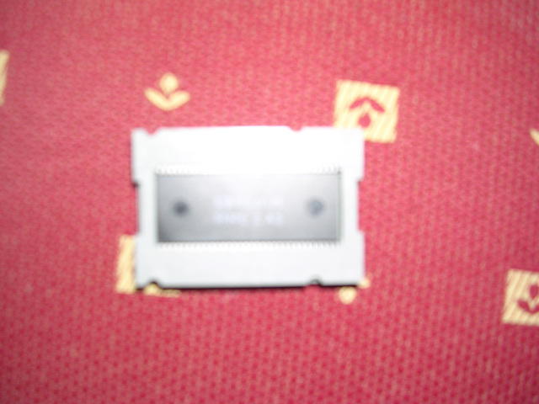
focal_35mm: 38
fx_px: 592
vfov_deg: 37.7
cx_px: 270
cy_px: 202
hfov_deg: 49.0
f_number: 2.8
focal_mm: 5.8
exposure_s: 1/60.1
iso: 100
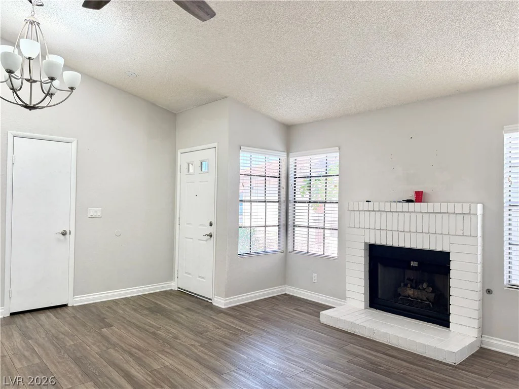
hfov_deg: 71.6
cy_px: 194
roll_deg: -1.6
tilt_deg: -0.8
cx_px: 260
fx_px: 360
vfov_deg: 56.8
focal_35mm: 24
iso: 125
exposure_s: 1/193
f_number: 1.78
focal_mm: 6.76
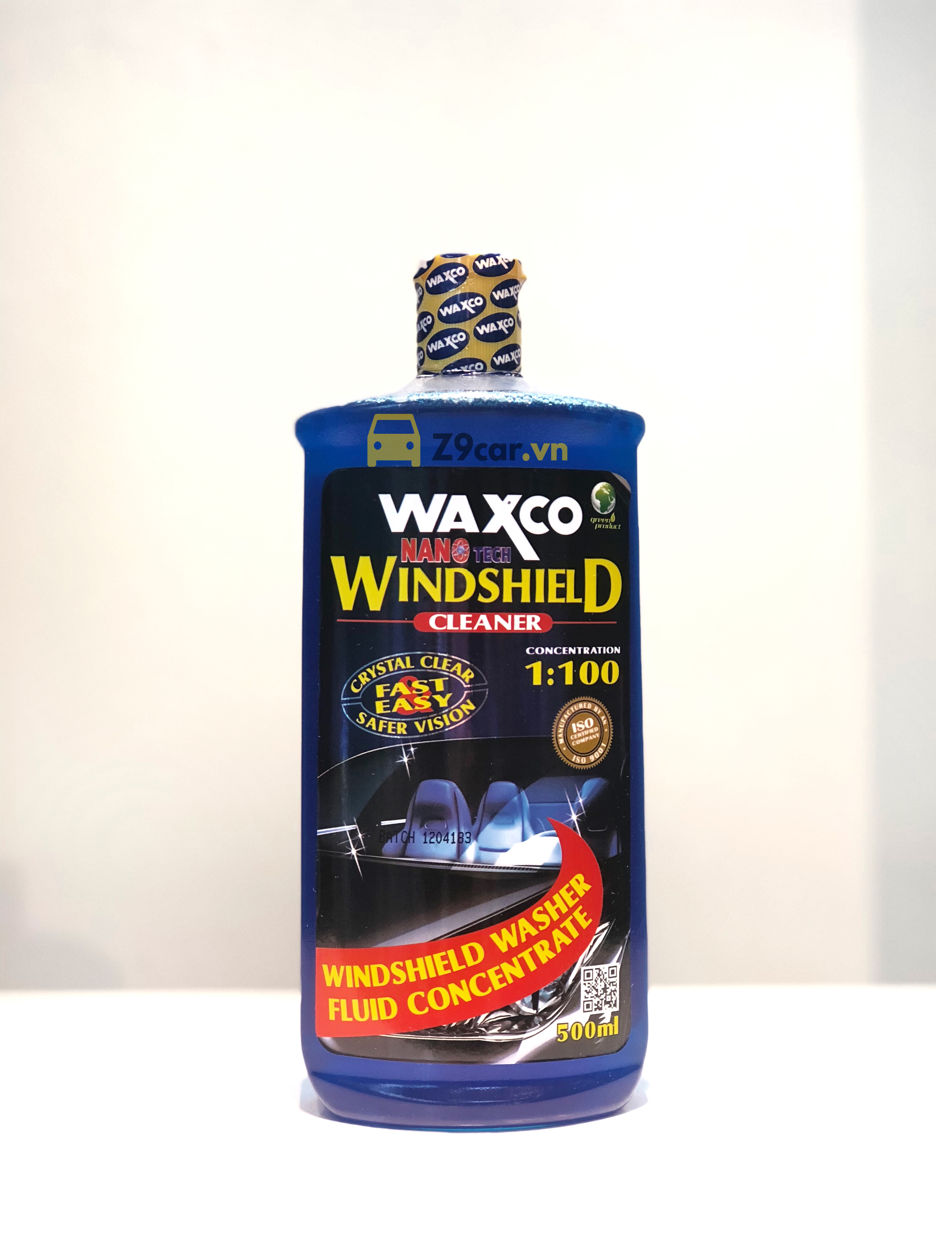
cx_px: 468
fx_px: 2055
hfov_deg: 25.7
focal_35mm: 57
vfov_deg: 33.8
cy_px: 624
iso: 100
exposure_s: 1/50
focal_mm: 6.6
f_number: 2.8
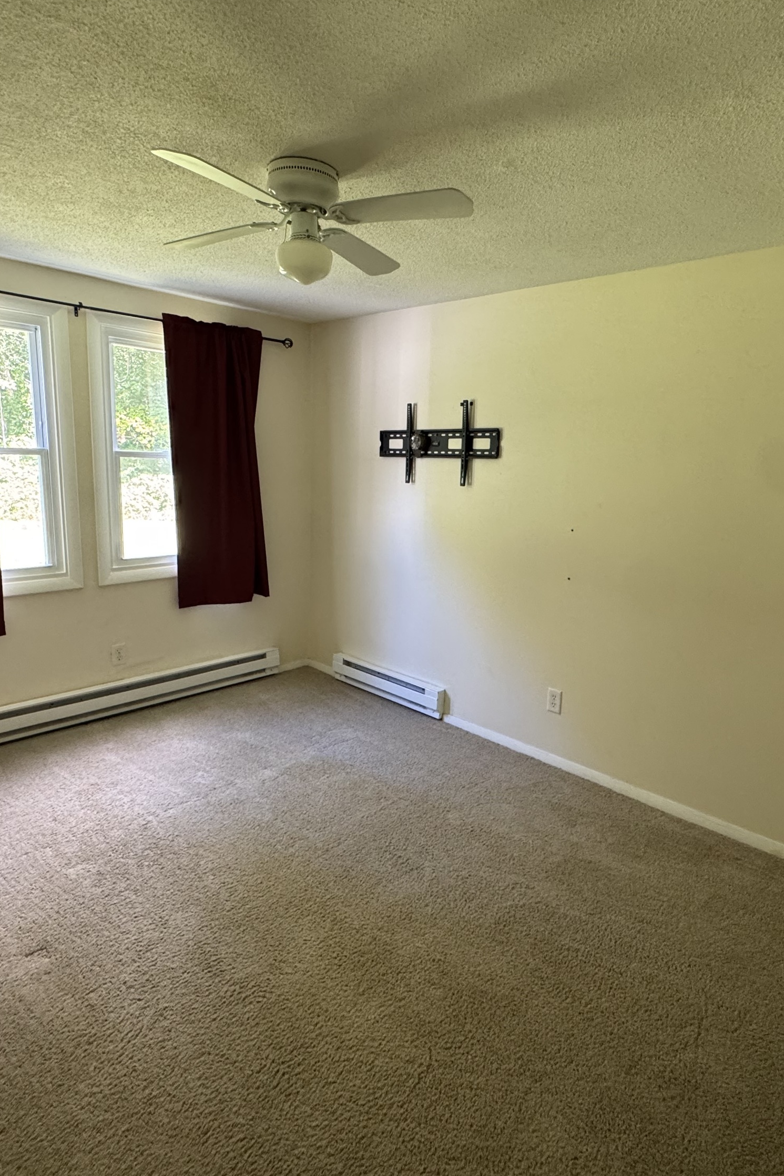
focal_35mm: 20
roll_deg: -2.0
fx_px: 653
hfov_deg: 61.8
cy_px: 581
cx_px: 426
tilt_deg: -10.3
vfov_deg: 84.0
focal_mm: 2.22
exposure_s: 1/60
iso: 320
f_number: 2.2
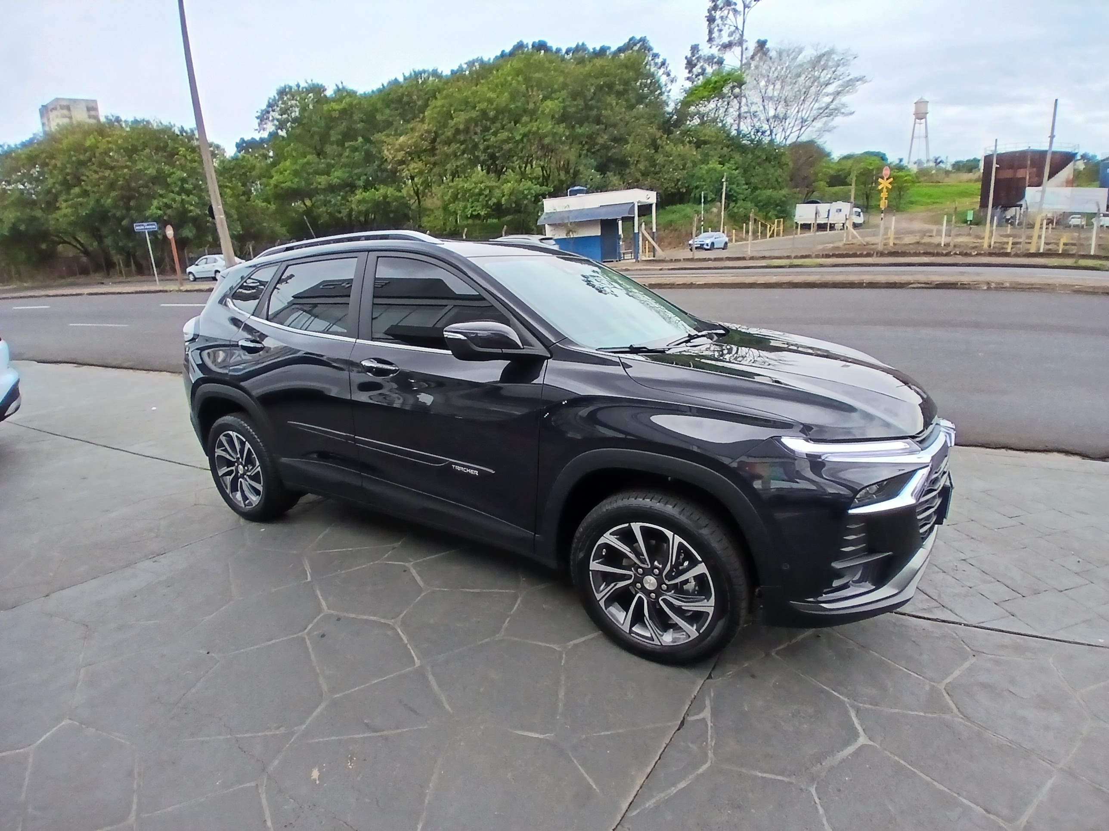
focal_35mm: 17
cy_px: 416
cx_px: 554
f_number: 2.2
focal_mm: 1.4
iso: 50
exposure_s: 1/120
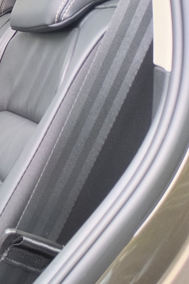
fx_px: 614
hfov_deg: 13.0
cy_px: 147
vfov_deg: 26.0
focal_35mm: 78
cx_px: -270
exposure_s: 1/50
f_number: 1.65
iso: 800
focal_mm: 6.14
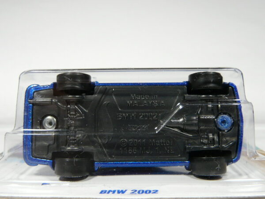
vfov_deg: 38.7
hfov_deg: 50.1
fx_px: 283
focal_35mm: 37
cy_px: 100
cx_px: 132
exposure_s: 1/50
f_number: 2.8
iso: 100
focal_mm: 4.6
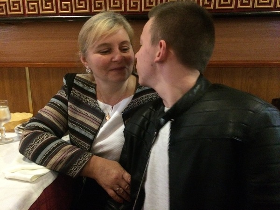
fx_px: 235
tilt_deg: -14.7
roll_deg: +1.1
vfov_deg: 48.2
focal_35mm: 29
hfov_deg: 61.7
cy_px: 105
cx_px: 140
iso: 640
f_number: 2.2
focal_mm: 4.15
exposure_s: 1/17
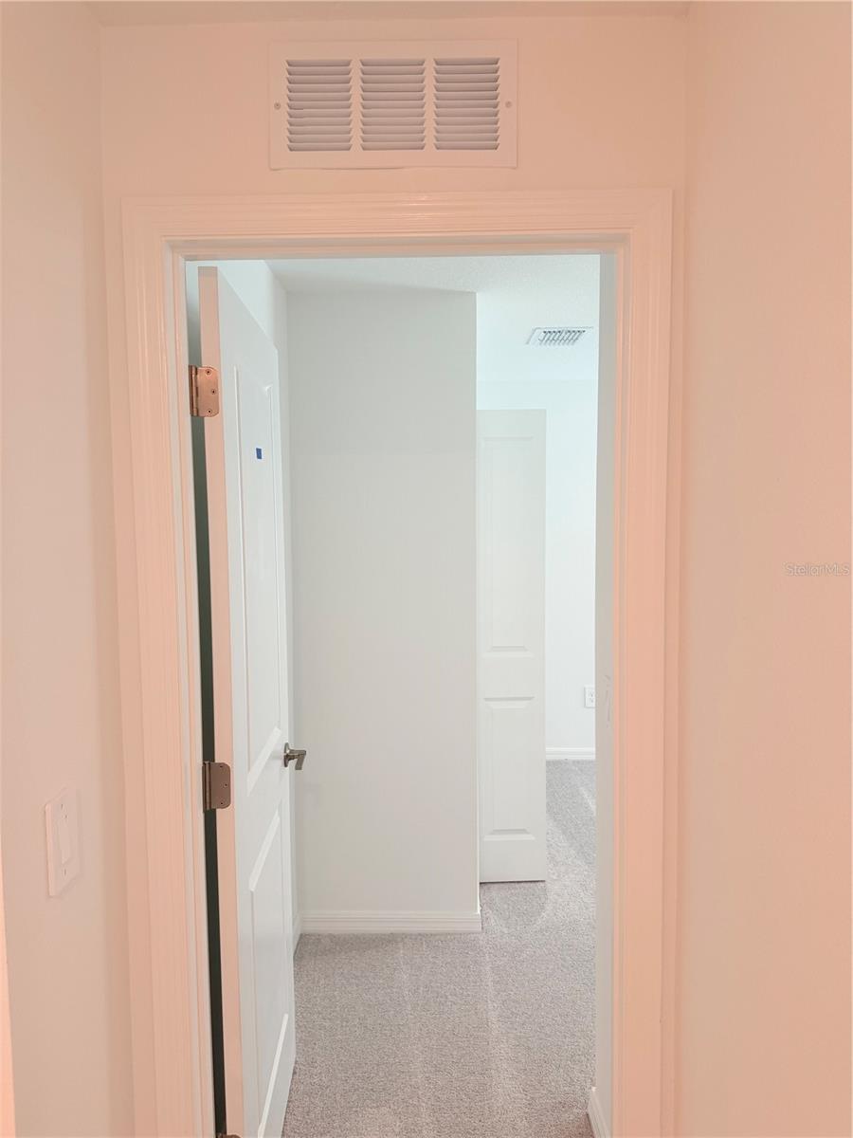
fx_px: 789
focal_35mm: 24
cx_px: 426
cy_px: 569
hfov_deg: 56.8
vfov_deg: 71.6
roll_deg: +0.7
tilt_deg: -4.6
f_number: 1.78
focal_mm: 6.76
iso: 160
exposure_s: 1/120
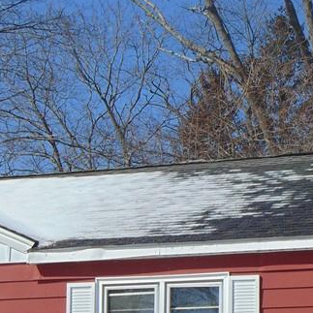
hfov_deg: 12.5
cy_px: 265
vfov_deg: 12.4
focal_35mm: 140
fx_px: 1432
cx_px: 201
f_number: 9
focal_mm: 9
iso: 80
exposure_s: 1/250
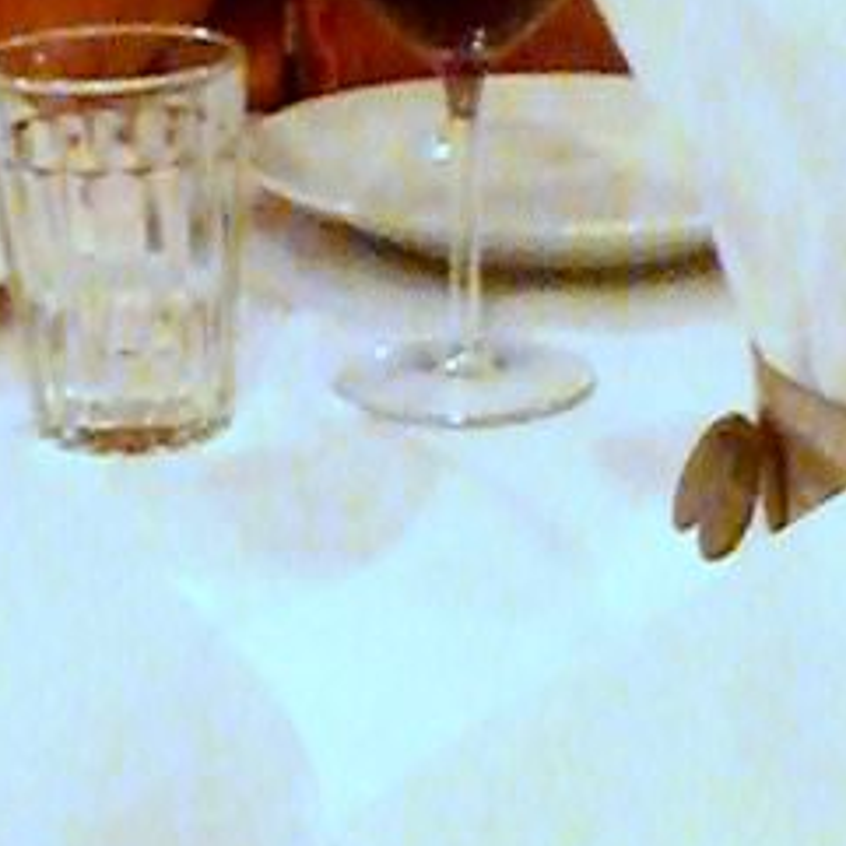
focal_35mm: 94
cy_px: 1169
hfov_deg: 18.5
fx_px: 2599
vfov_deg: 17.1
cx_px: 404
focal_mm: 4.1
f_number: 3.3
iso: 800
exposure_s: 1/5
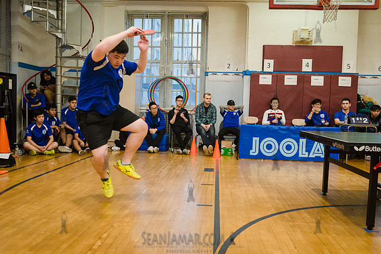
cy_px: 127
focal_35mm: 32
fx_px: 339
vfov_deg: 41.1
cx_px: 190
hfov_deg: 58.7
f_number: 4
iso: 4000
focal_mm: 32
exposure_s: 1/400
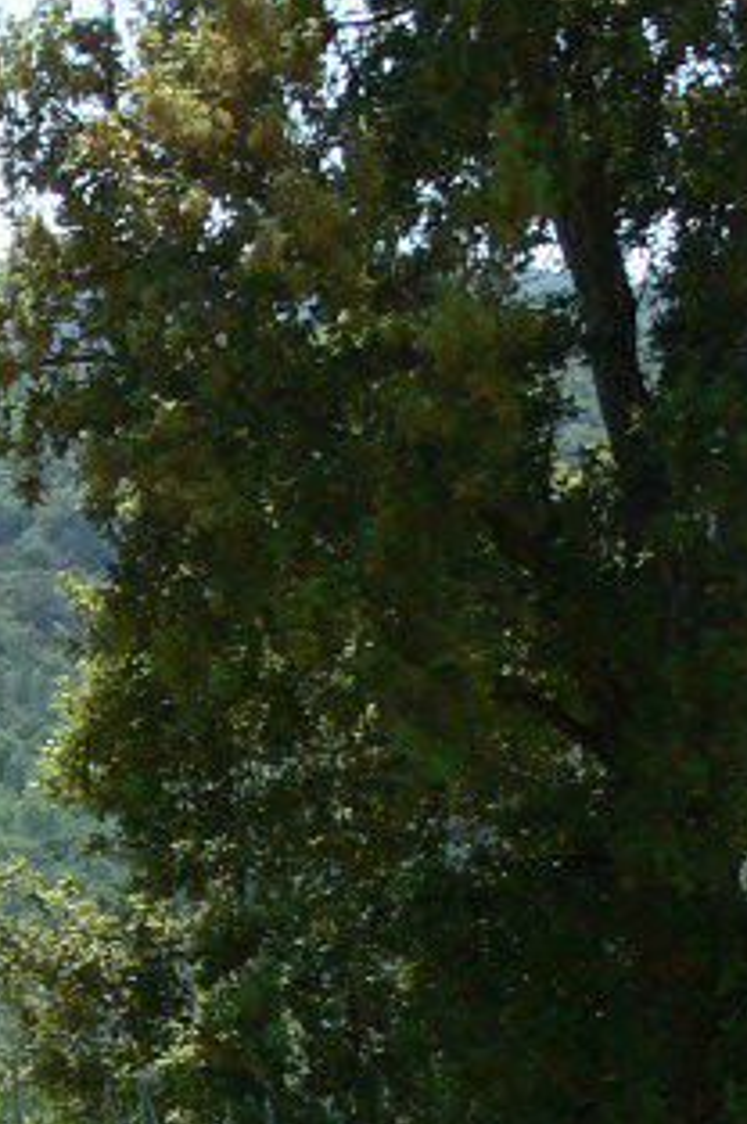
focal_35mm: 149
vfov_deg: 13.5
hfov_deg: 8.3
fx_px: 4648
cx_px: -1167
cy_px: 1192
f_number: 5.6
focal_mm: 7.4
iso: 80
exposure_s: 1/160
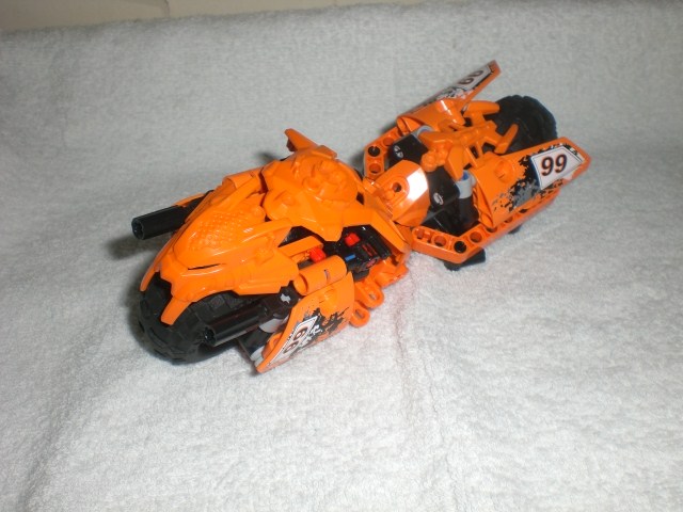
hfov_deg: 49.0
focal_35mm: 38
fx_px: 750
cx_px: 342
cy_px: 256
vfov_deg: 37.7
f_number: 4.4
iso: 50
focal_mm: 6.3
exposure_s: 1/60
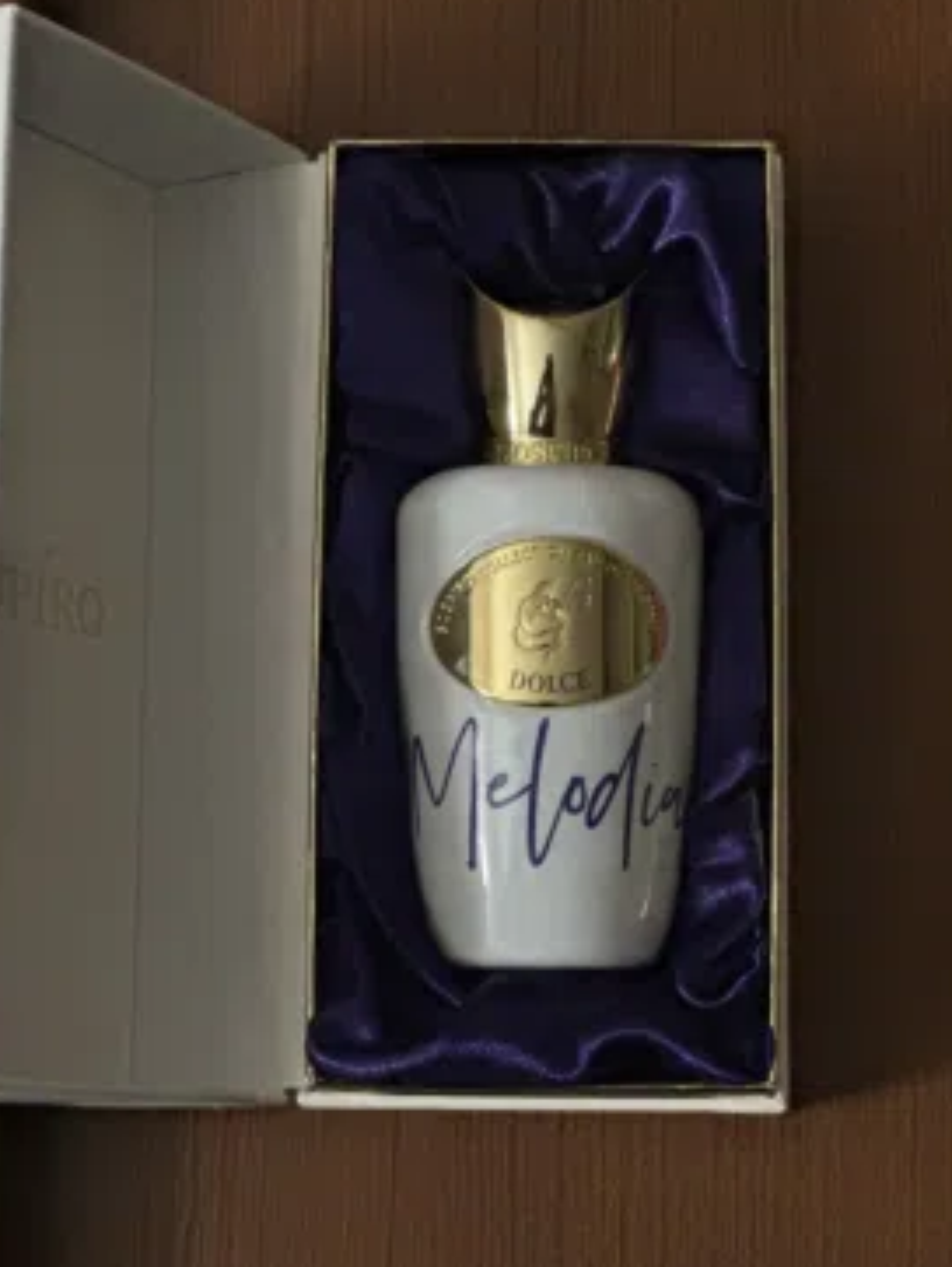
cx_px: 486
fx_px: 3113
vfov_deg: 23.0
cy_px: 606
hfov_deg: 17.4
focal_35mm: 85
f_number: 2.8
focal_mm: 9
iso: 1250
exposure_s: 1/15
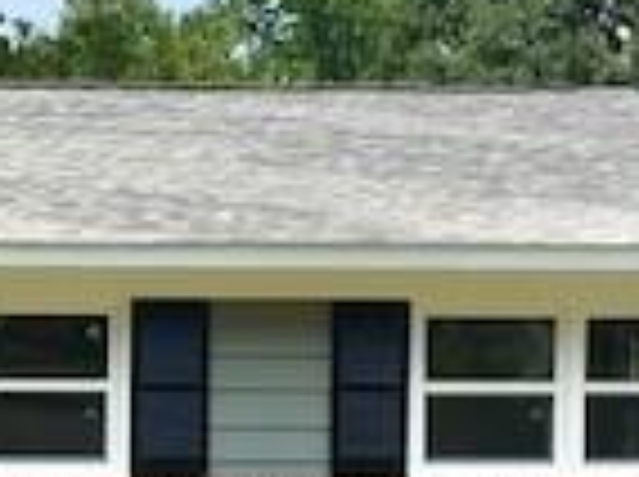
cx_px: -243
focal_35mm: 131
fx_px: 2414
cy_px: 580
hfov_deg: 14.3
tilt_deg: -2.7
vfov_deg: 11.1
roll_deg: -0.7
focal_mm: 4.15
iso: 25
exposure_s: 1/962
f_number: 2.2
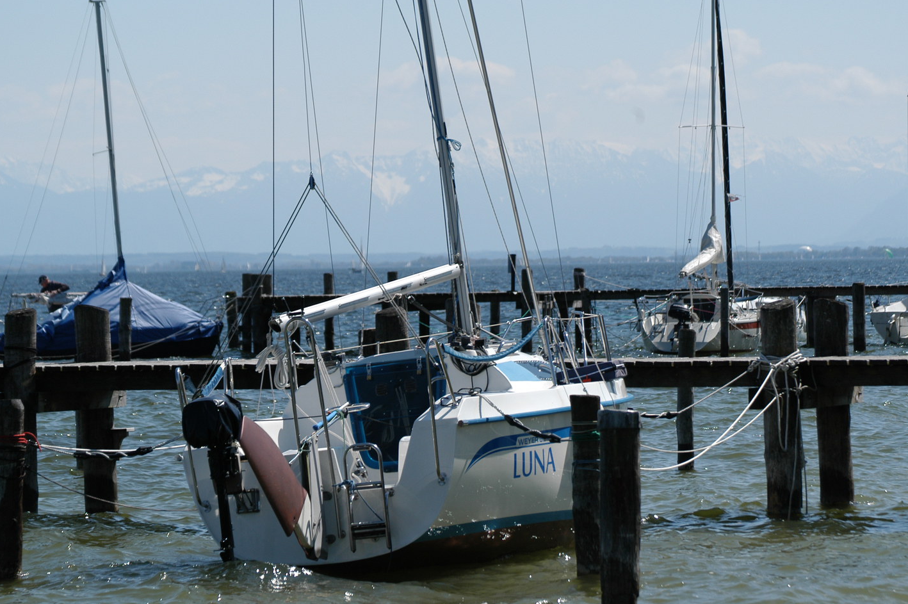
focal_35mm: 212
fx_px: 5332
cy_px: 314
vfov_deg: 6.5
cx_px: 444
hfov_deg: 9.7
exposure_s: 1/1250
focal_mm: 125
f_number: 5.6
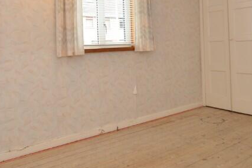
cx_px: 127
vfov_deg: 35.8
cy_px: 35
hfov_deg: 53.1
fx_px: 252
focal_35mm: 36
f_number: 5
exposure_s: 1/13
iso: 100
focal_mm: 10
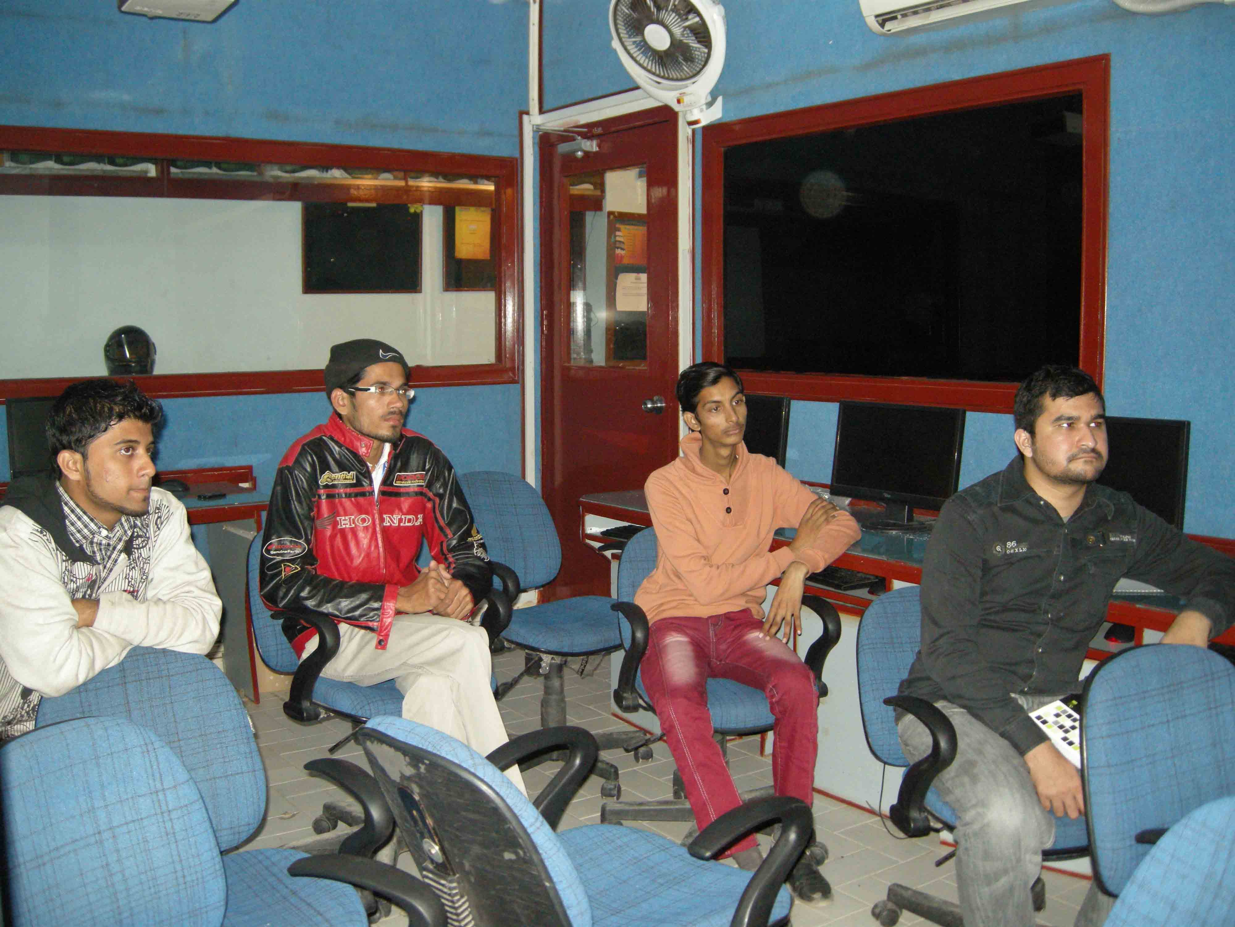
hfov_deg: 52.6
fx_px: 1249
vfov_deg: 40.7
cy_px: 464
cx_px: 618
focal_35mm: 35
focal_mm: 7.5
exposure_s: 1/60
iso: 352
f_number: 2.7
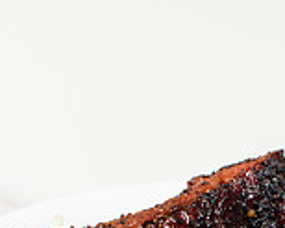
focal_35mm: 227
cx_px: 212
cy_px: 395
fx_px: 1914
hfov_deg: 8.5
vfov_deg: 6.7
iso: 200
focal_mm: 50
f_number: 9
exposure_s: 1/200
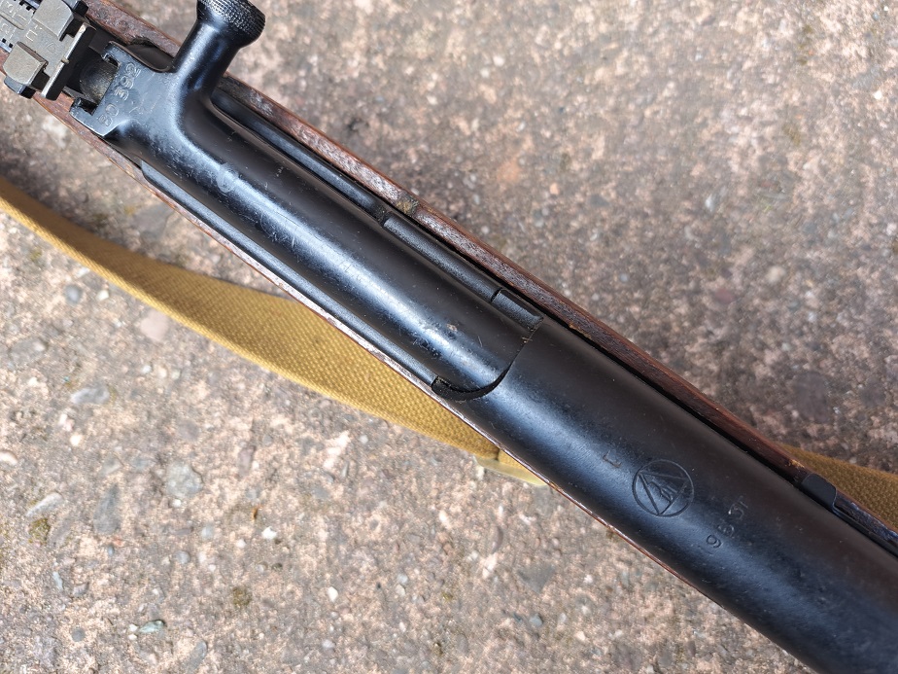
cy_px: 337
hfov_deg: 71.6
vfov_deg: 56.8
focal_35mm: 24
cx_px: 449
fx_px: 623
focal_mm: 5.23
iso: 50
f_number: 1.8
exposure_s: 1/100
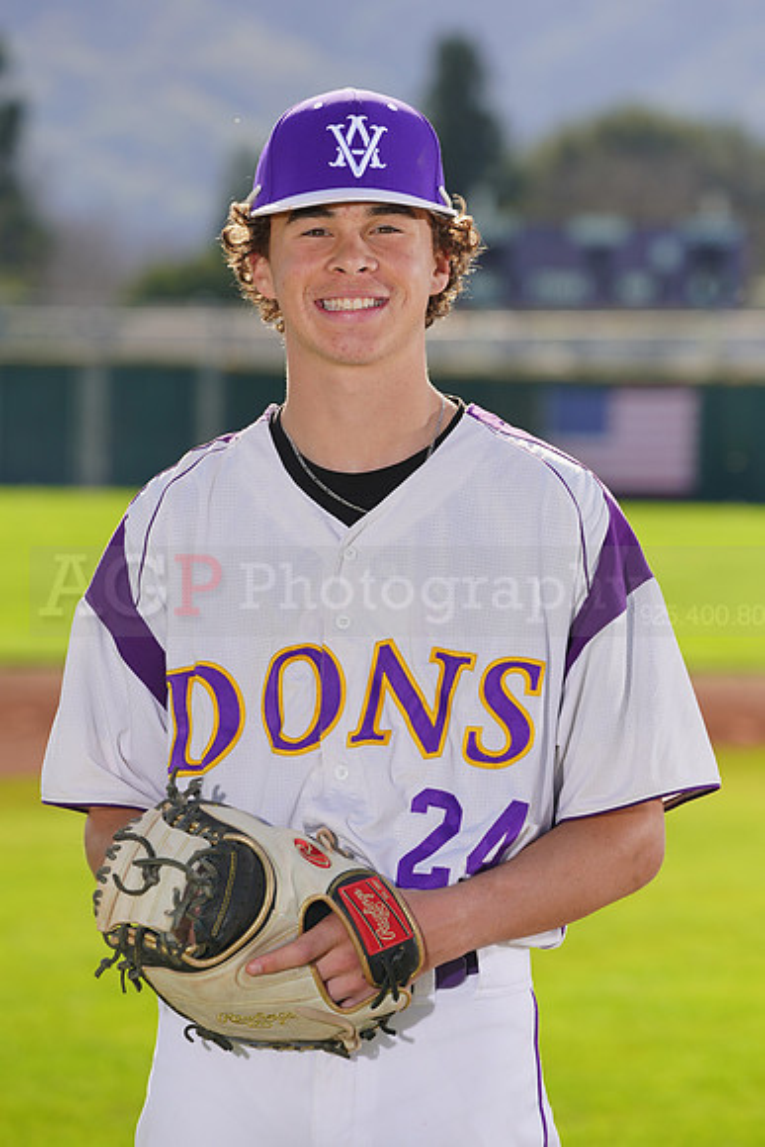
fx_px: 7390
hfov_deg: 5.9
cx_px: 382
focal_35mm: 232
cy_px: 574
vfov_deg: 8.9
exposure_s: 1/250
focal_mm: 232
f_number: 8
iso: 100
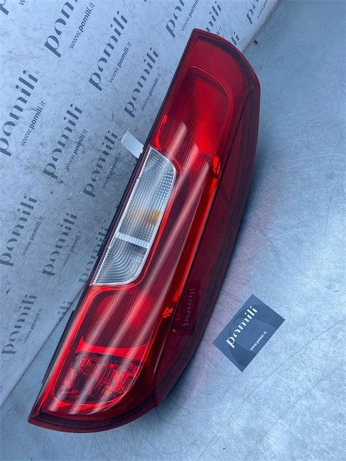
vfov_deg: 67.3
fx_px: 347
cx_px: 173
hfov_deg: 53.1
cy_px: 230
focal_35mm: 26
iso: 32
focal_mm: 4.25
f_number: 1.8
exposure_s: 1/858
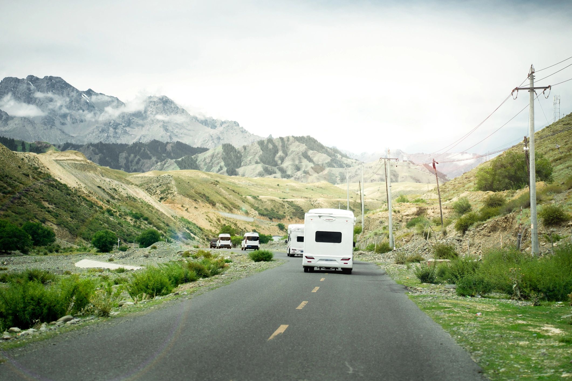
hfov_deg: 27.0
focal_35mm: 75
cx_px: 286
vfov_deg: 18.2
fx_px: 1192
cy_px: 190
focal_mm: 75
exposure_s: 1/4000
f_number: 2.8
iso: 250
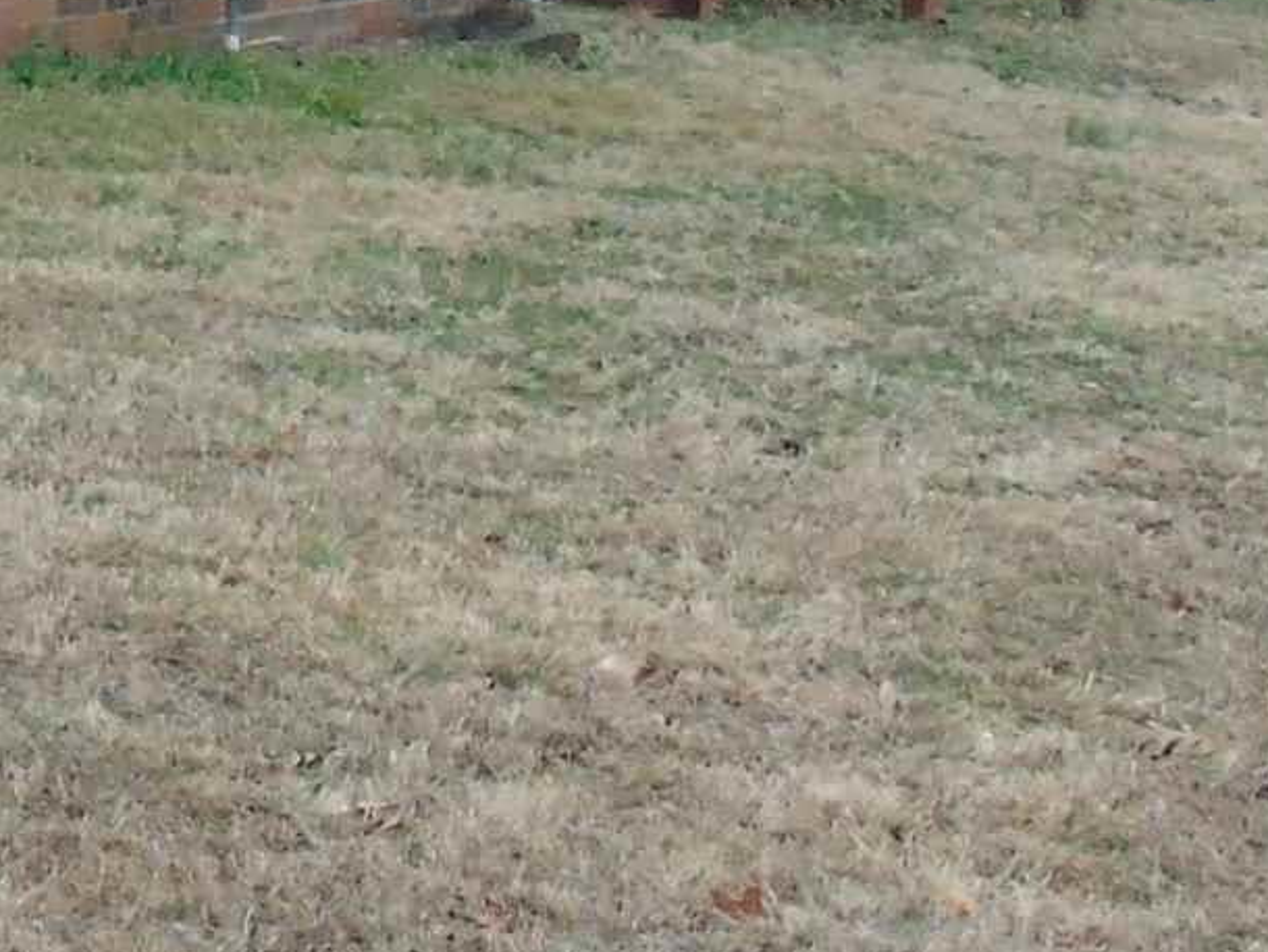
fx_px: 5350
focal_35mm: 146
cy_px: -164
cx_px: -1100
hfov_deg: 12.3
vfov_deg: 10.0
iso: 250
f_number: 3.6
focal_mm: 5.2
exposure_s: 1/250
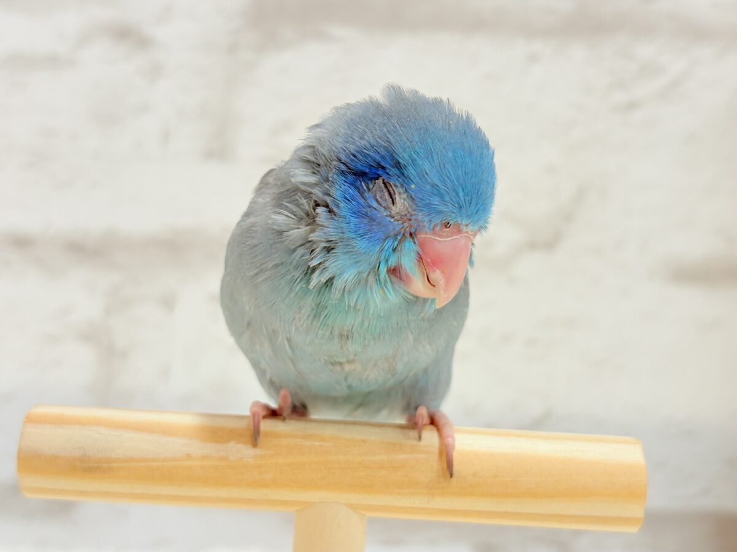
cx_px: 368
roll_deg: -2.1
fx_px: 1107
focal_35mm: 52
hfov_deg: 36.8
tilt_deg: -1.2
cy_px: 276
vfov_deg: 28.0
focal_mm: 5.96
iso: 40
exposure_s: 1/50
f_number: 1.6
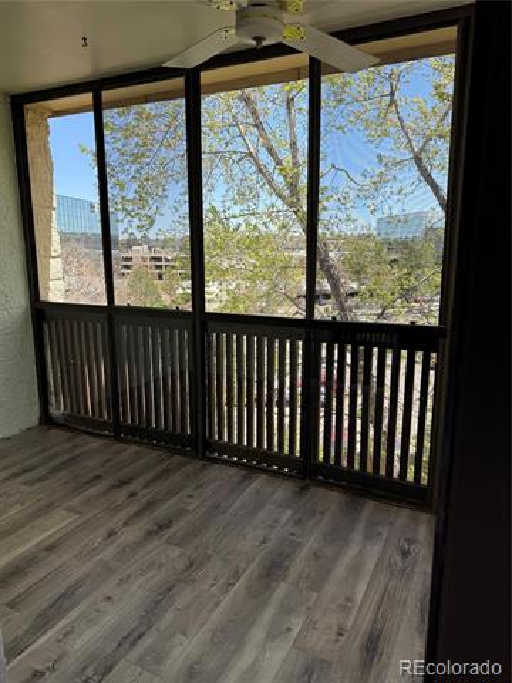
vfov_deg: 71.6
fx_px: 473
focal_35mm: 24
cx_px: 256
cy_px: 342
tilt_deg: -11.4
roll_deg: -1.0
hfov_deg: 56.8
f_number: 1.78
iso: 80
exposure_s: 1/1139
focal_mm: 6.76
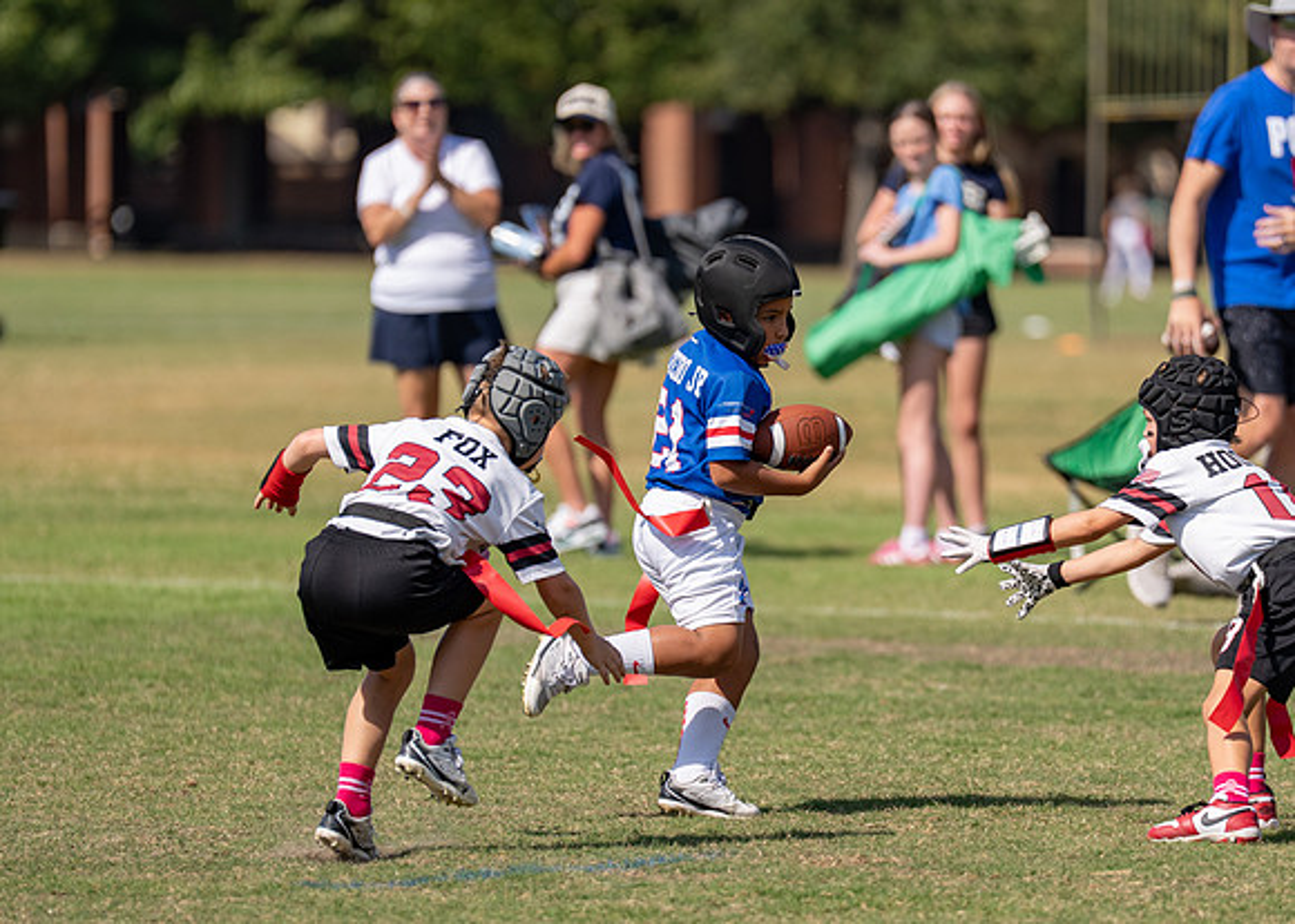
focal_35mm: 354
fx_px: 13006
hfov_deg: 5.7
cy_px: 490
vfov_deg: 4.1
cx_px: 785
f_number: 2.8
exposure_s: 1/2000
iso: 100
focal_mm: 200
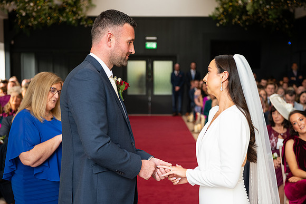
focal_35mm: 58
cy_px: 102
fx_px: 493
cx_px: 153
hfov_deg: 34.5
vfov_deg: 23.4
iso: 640
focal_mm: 58
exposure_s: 1/160
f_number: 3.5
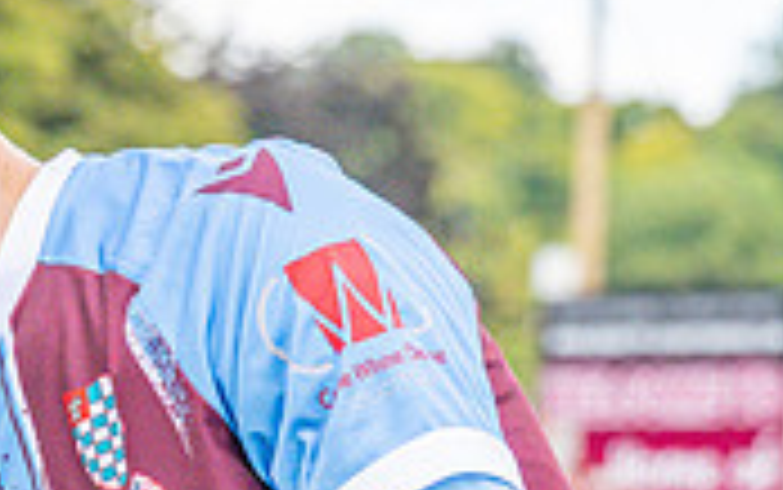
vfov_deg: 3.6
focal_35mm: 366
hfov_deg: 5.7
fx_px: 7815
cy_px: 337
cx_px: -54
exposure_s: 1/1250
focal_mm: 70
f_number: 4
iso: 400
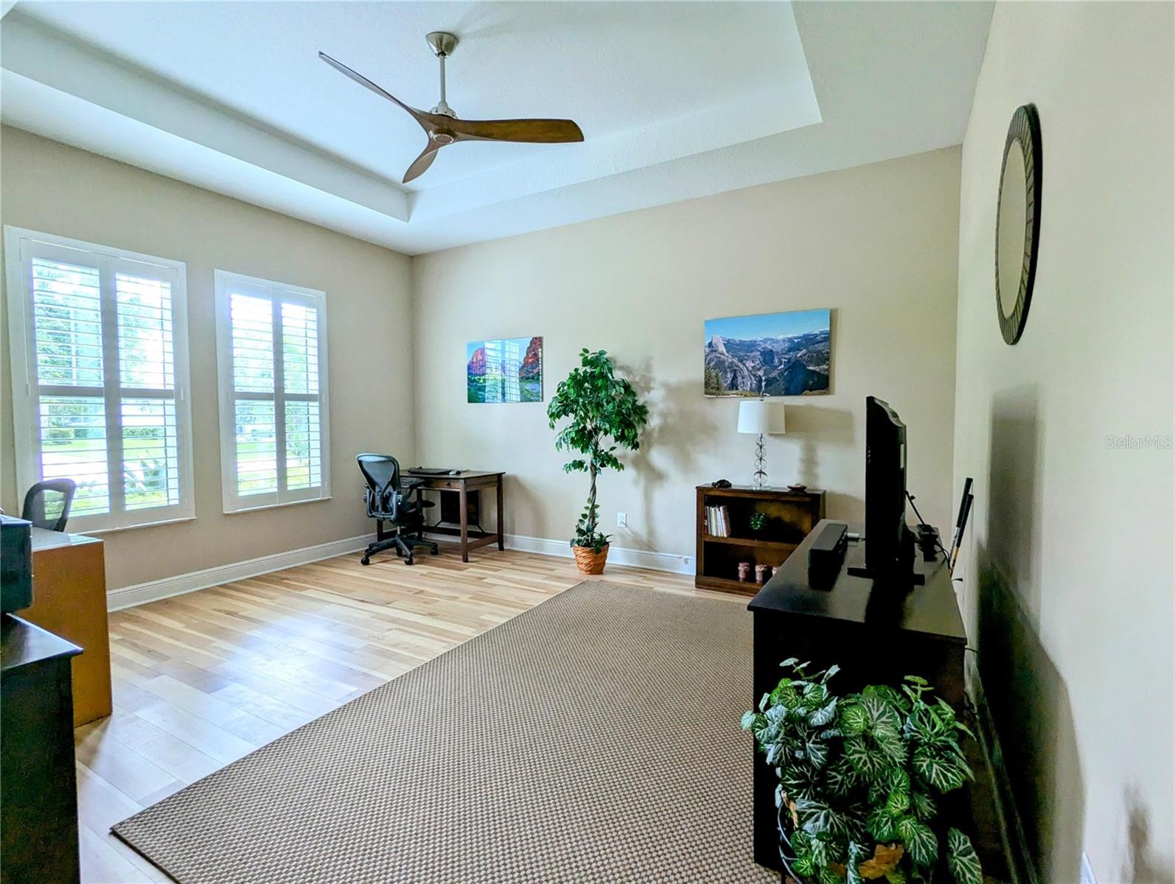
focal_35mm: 16
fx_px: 544
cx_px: 588
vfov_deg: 78.2
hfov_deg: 94.4
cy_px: 442
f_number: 2.2
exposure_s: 1/23.8
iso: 58
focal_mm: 2.35
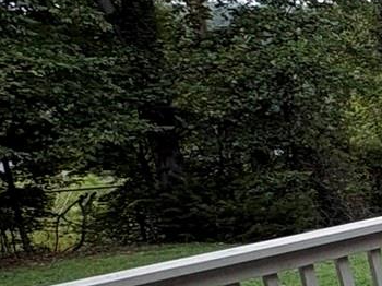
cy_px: 199
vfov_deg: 17.9
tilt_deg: -12.9
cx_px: 1028
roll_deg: +2.5
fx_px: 904
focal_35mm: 82
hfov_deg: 13.1
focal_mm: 2.22
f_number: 2.2
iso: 80
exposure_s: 1/99
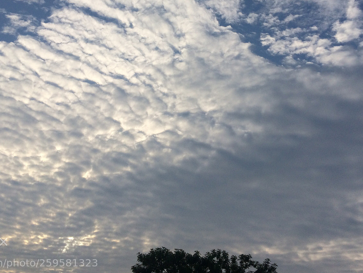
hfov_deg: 44.8
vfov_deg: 34.0
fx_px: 440
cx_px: 189
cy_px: 91
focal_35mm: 42
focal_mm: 4.15
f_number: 2.2
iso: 32
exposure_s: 1/4115
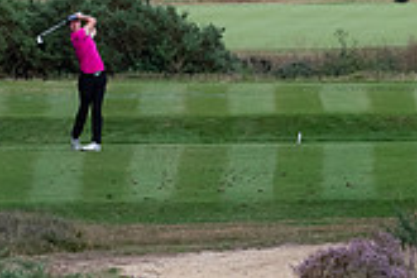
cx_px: 351
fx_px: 12856
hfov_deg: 1.9
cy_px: -208
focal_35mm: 1110
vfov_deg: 1.2
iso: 1000
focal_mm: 210
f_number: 6.3
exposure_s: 1/1250
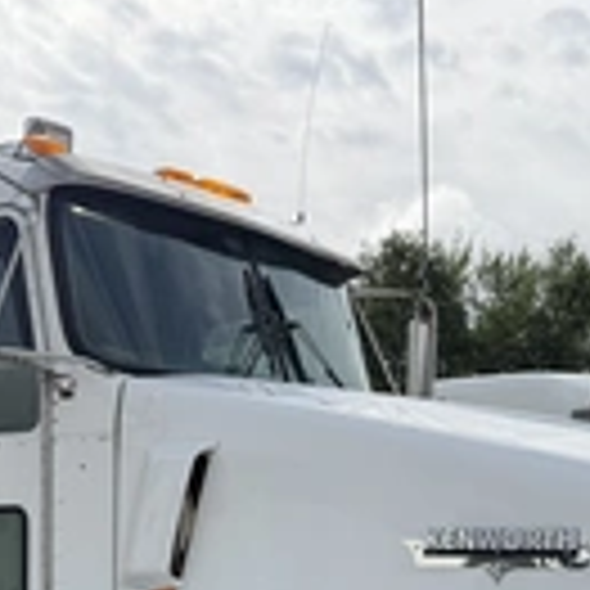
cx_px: 131
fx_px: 1253
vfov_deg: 24.9
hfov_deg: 26.1
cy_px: 622
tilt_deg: -1.3
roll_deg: -2.0
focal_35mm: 65
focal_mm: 6.76
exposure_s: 1/5714
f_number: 1.78
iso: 80
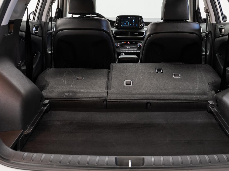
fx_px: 370
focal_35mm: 56
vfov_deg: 26.1
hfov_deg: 34.3
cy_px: 83
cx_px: 130
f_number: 5.6
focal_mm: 43.6
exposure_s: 1/2
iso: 100
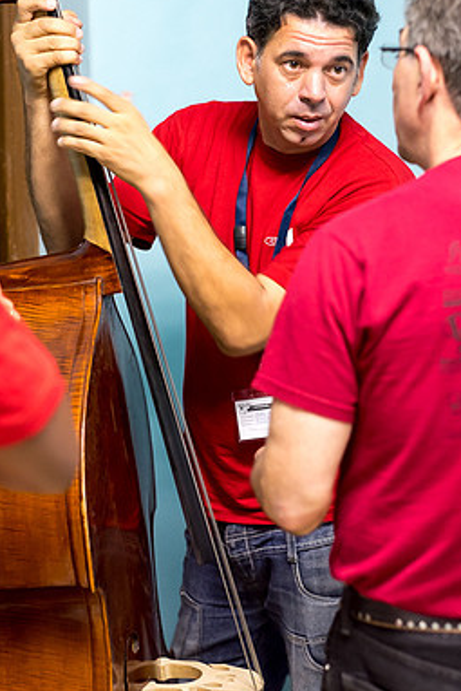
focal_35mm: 99
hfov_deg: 13.8
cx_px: 224
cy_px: 380
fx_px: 1900
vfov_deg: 20.6
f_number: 2.2
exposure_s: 1/60
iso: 2000
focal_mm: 56
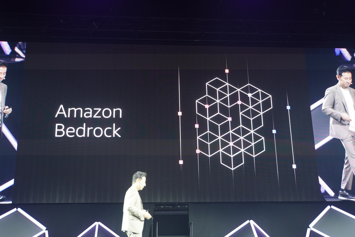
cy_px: 118
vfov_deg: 29.4
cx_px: 178
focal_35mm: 46
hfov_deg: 43.0
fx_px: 451
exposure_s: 1/50
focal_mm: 30.5
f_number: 4
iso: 800
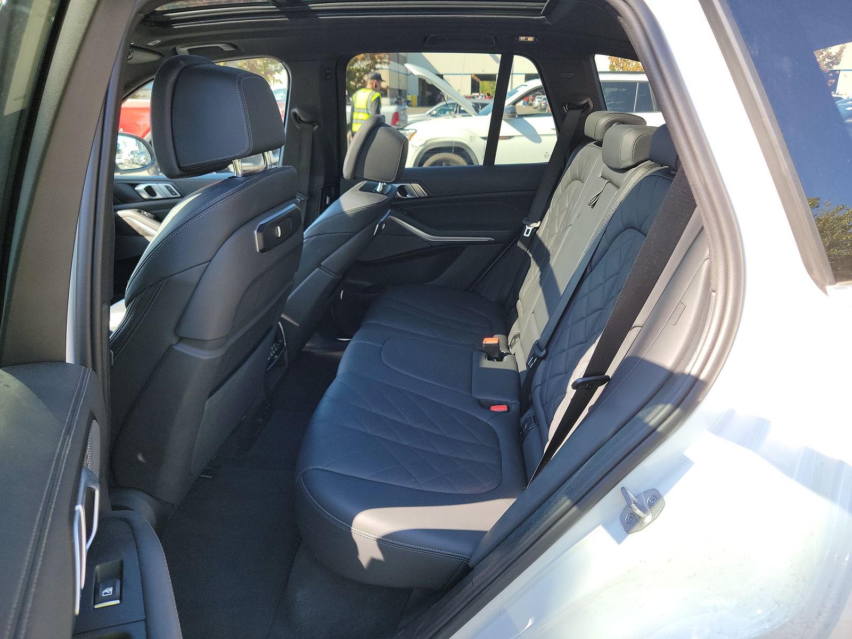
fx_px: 591
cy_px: 320
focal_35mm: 24
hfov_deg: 71.6
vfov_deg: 56.8
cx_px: 426
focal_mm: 6.7
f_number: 1.8
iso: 91
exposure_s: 1/119
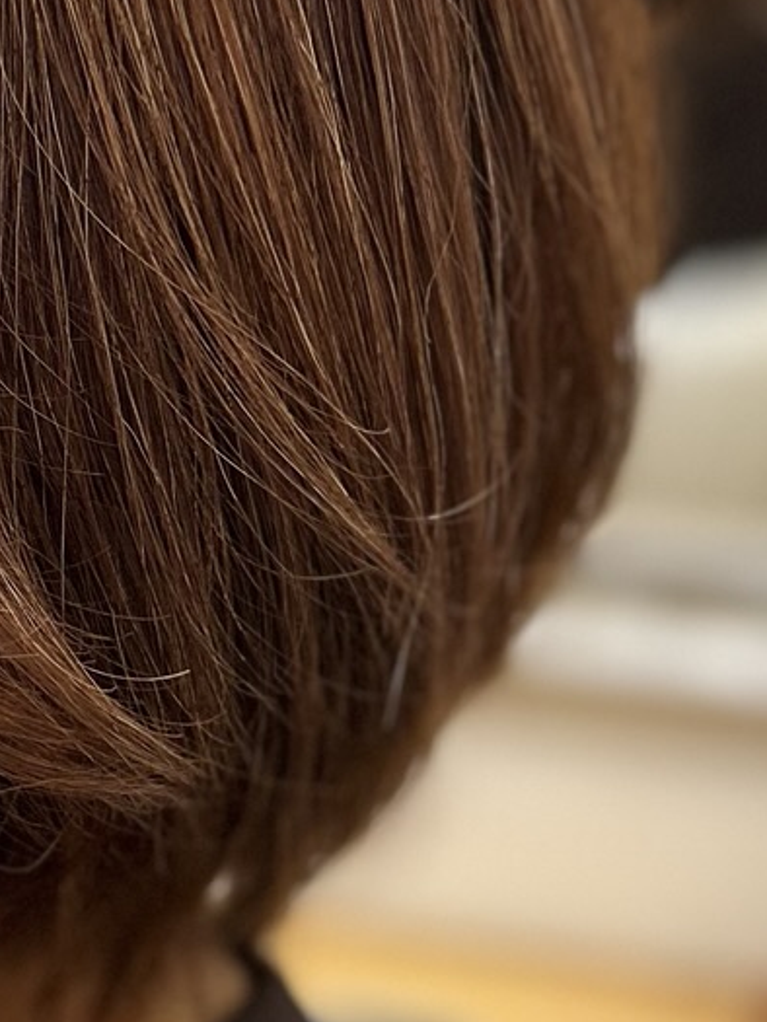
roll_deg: -1.1
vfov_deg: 19.8
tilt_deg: -14.7
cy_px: 368
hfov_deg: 14.5
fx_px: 2924
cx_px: -148
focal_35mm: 99
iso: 125
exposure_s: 1/50
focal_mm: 5.7
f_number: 1.5
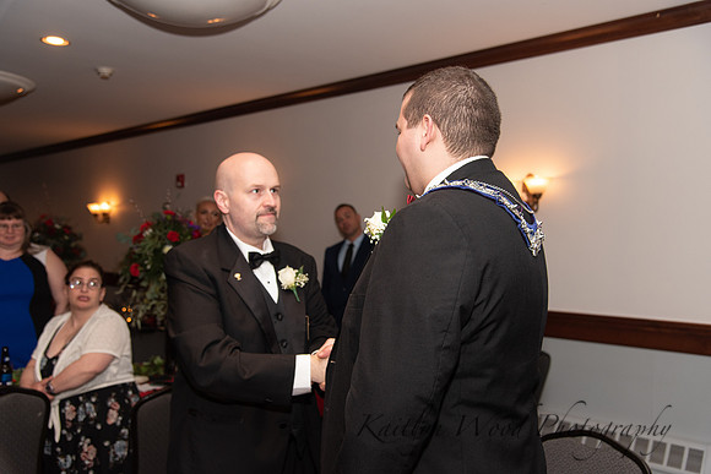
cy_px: 237
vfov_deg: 38.9
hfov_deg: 55.8
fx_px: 672
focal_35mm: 34
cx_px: 356
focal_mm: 34
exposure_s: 1/200
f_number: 4
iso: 800
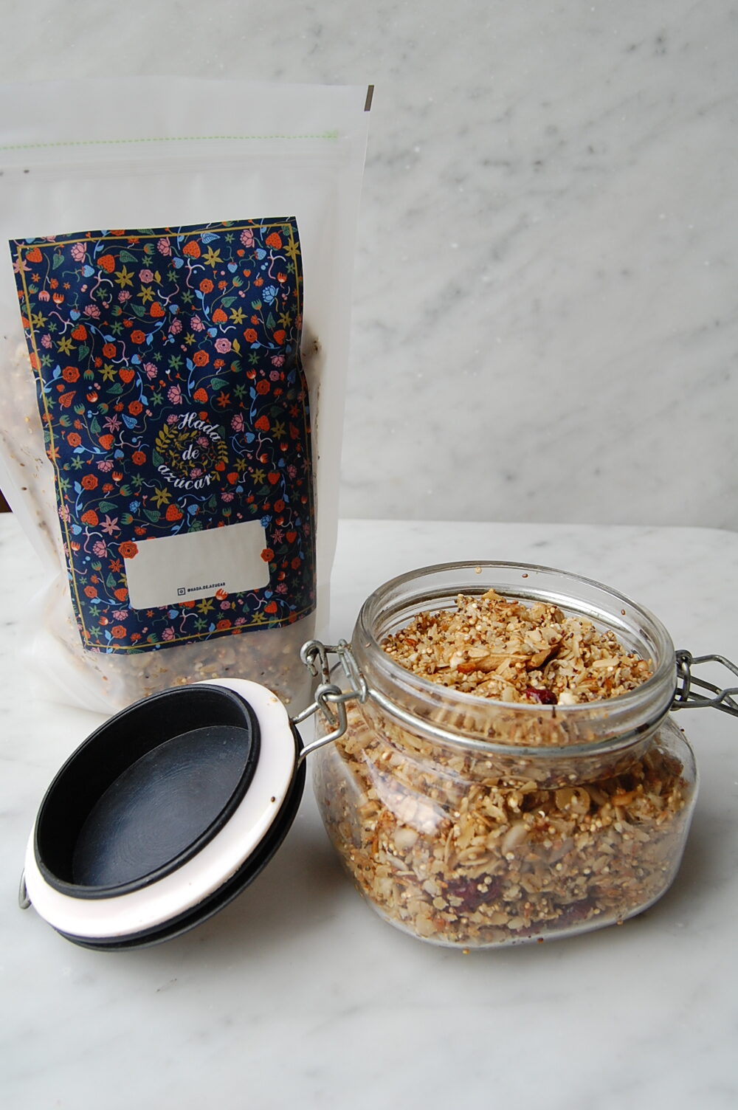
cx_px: 369
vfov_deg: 57.3
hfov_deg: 39.9
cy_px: 555
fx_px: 1017
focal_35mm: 33
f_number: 9
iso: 400
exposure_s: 1/100
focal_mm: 22
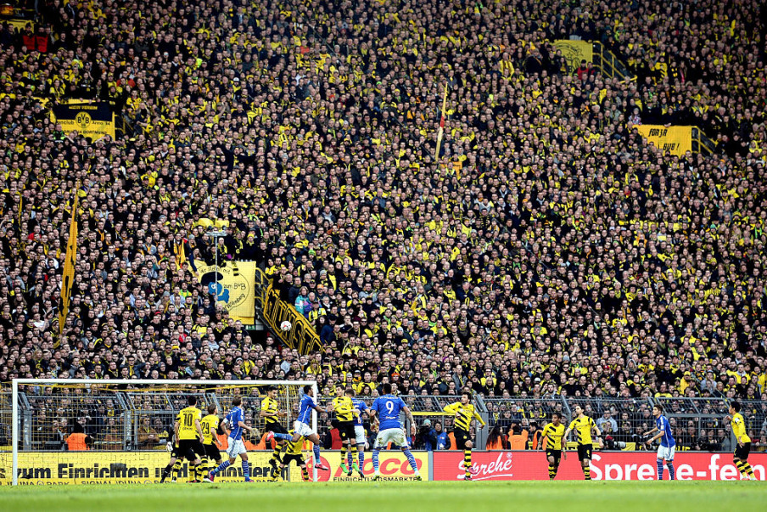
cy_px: 256
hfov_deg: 13.7
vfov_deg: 9.2
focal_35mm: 150
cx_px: 384
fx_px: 3196
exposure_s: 1/1250
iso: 800
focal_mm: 150
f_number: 4
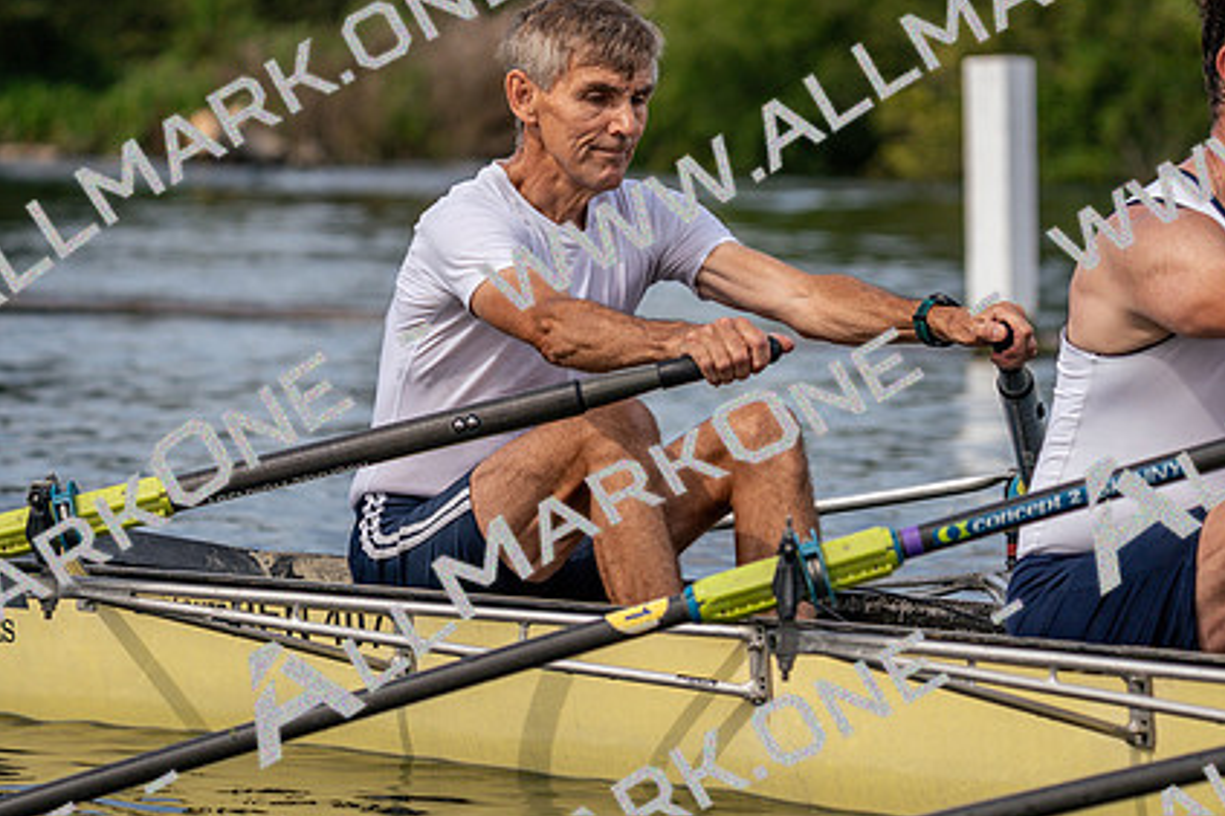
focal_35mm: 274
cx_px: 837
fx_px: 9323
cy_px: 320
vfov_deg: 5.0
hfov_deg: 7.5
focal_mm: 200
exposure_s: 1/1600
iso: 320
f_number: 5.6
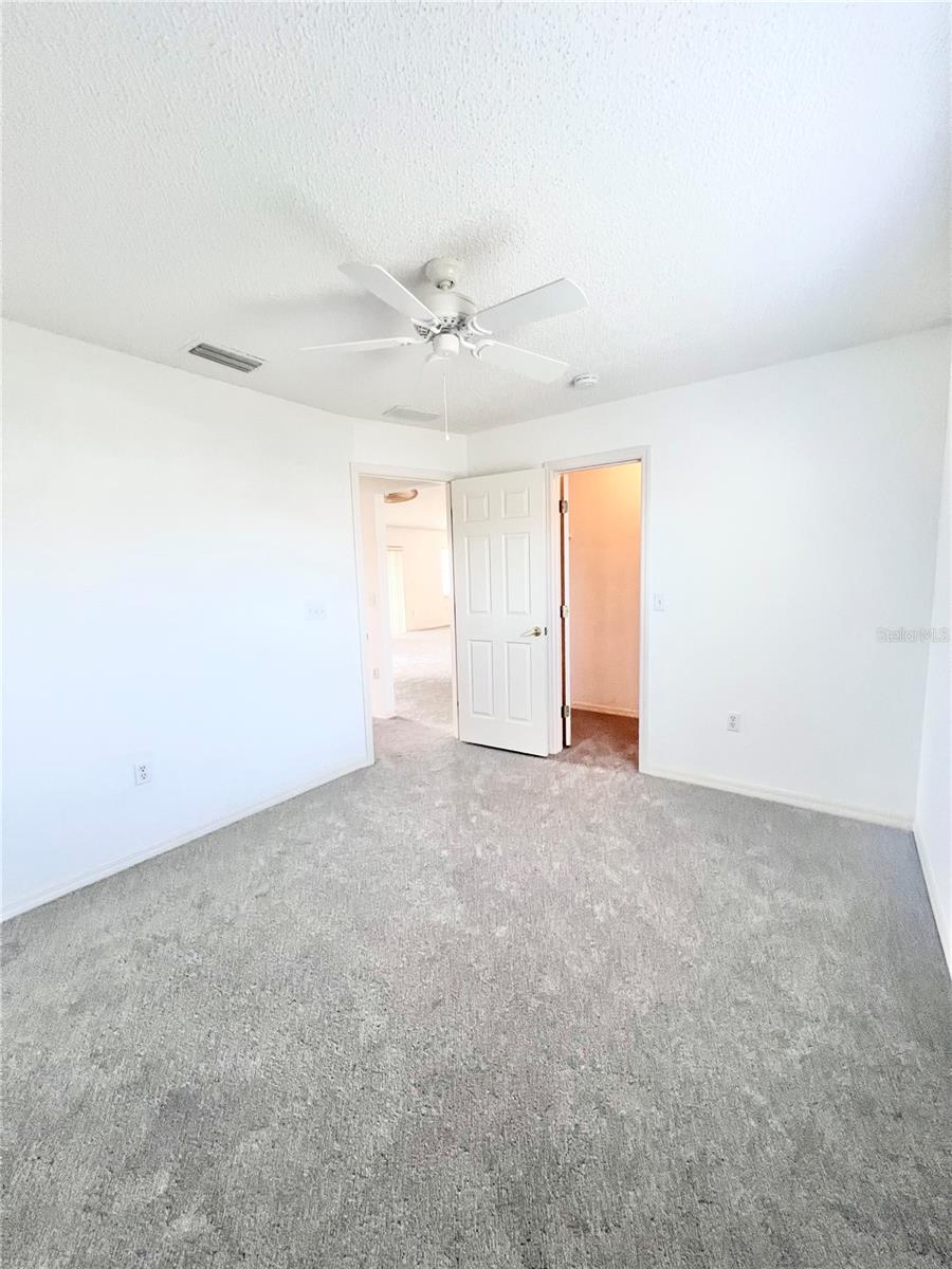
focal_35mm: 13
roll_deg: +1.9
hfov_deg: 89.9
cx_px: 476
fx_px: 477
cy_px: 634
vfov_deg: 106.2
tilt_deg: -7.1
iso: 250
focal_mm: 1.57
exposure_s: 1/120
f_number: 1.8
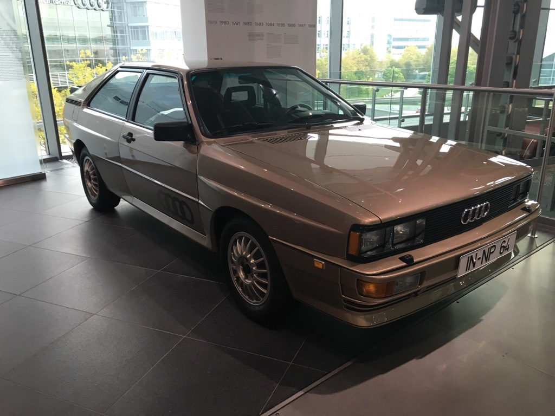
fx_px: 465
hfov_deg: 61.7
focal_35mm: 29
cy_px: 208
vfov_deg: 48.2
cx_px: 278
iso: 32
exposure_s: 1/33
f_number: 2.2
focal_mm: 4.15
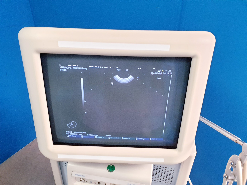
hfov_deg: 67.3
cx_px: 124
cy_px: 92
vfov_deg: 53.1
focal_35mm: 26
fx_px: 186
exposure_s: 1/50
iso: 320
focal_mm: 4.3
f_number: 2.4
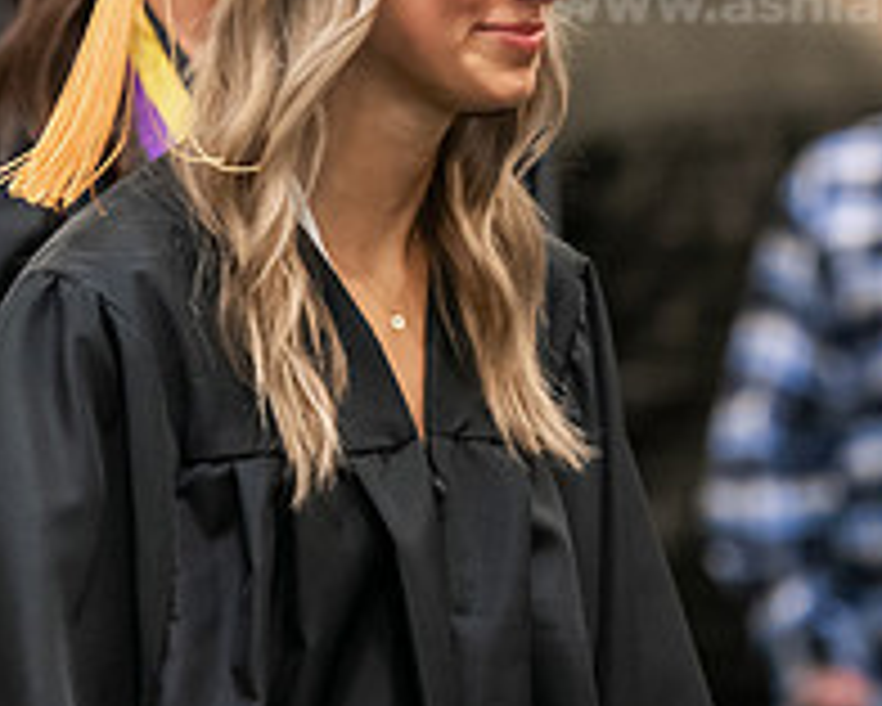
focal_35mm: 445
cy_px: 97
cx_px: 346
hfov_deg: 4.3
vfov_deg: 3.5
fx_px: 11622
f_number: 3.2
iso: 2500
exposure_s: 1/200
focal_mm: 160
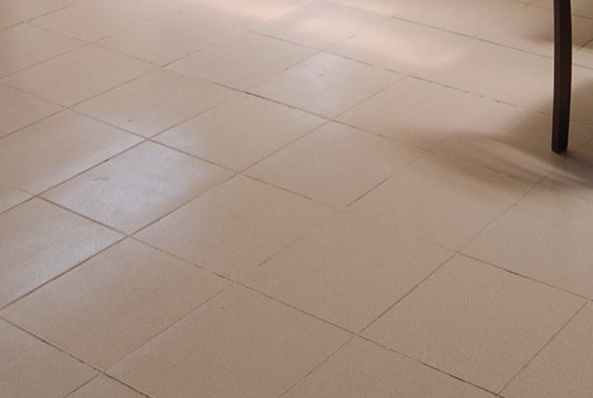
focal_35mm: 69
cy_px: -407
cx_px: 566
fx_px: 1140
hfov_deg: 27.8
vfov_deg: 15.6
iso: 100
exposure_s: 1/125
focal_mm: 11
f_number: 4.5
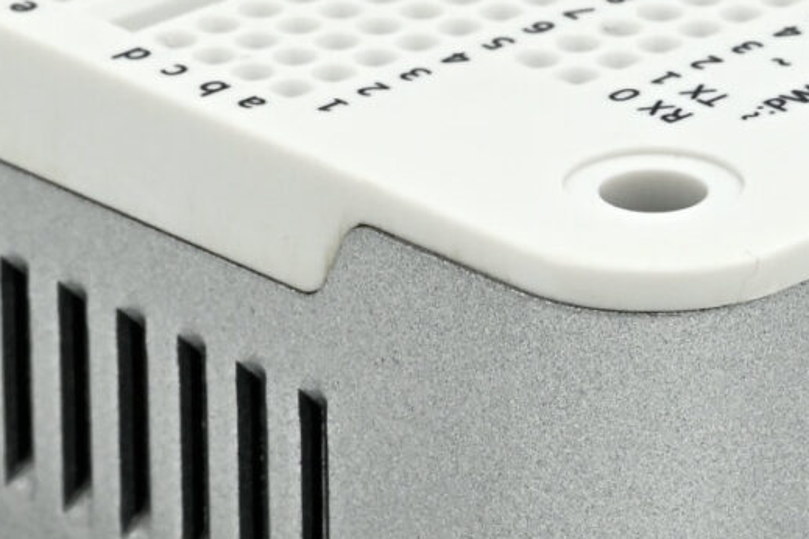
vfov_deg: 4.4
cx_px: 664
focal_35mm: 311
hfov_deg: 6.6
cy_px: 171
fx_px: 6988
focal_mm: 105
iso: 800
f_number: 22
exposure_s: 1/60
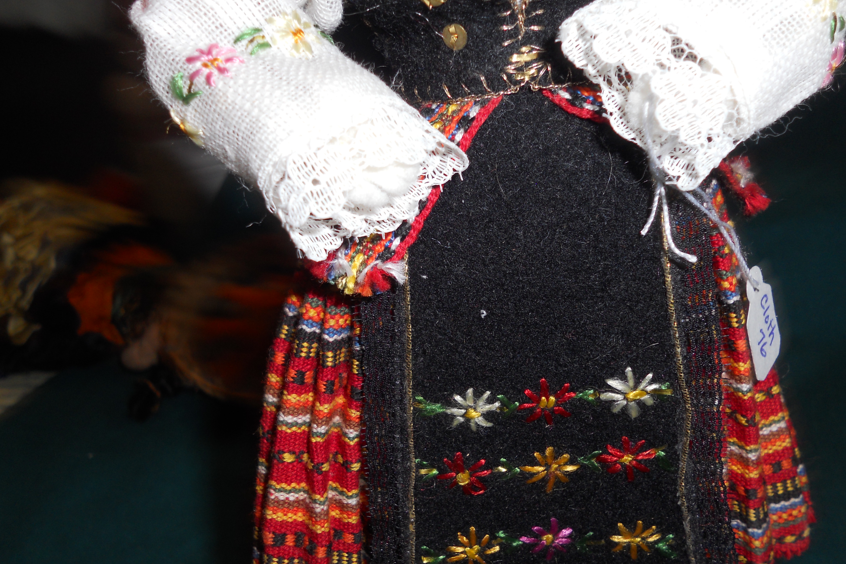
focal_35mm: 34
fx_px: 799
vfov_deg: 38.8
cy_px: 309
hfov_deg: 55.8
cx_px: 421
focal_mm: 5.8
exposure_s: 1/25
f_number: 8.8
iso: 80
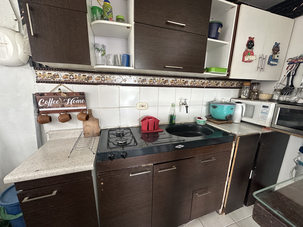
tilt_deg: -12.7
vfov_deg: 85.7
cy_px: 114
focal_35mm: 14
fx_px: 123
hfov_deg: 102.1
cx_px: 152
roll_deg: -1.9
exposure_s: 1/99
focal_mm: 2.22
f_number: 2.2
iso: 200
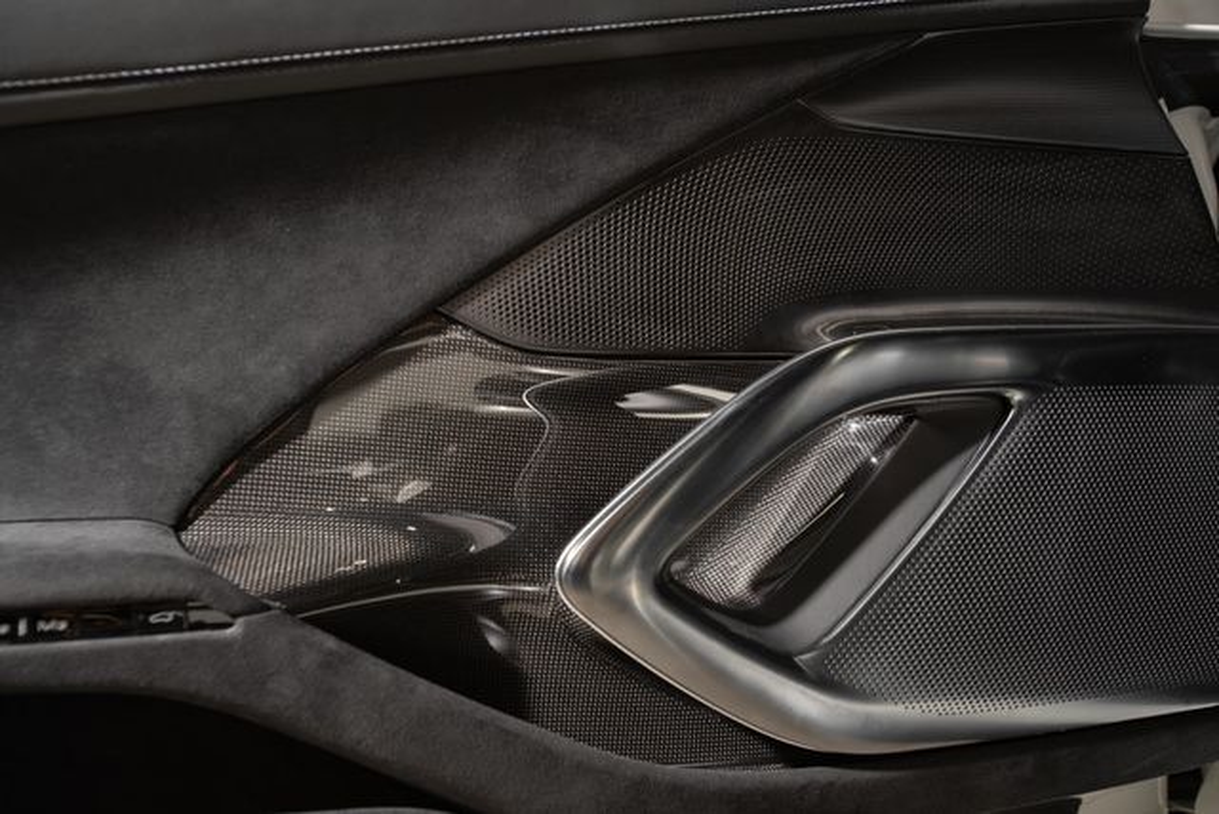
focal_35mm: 35
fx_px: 1185
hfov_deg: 54.4
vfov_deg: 37.9
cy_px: 407
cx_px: 610
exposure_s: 1/160
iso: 160
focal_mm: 35
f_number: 4.5
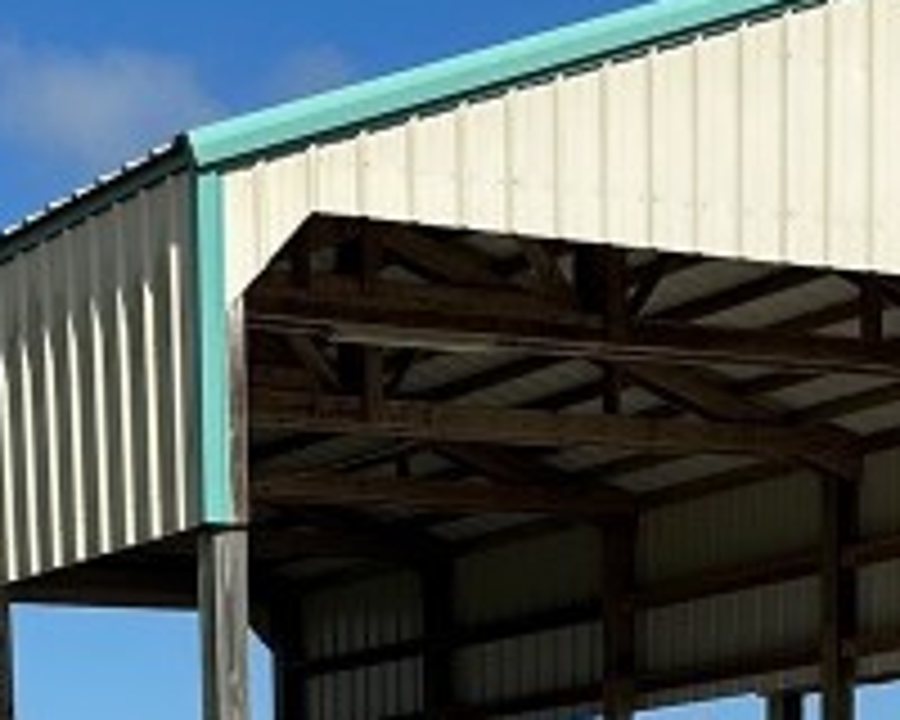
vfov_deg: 11.8
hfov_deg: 16.0
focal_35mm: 120
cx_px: 270
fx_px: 3196
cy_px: 1318
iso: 80
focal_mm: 6.86
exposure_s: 1/6211
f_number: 1.78
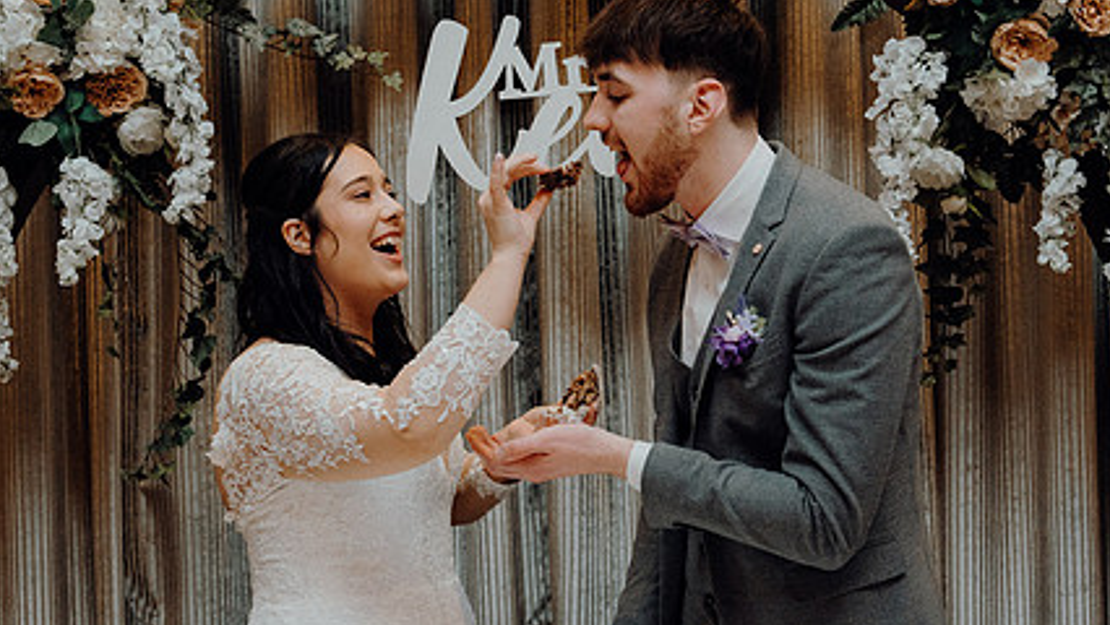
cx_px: 602
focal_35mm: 67
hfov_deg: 31.4
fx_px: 1973
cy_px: 392
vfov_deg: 18.0
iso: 2500
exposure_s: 1/200
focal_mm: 47
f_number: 3.5
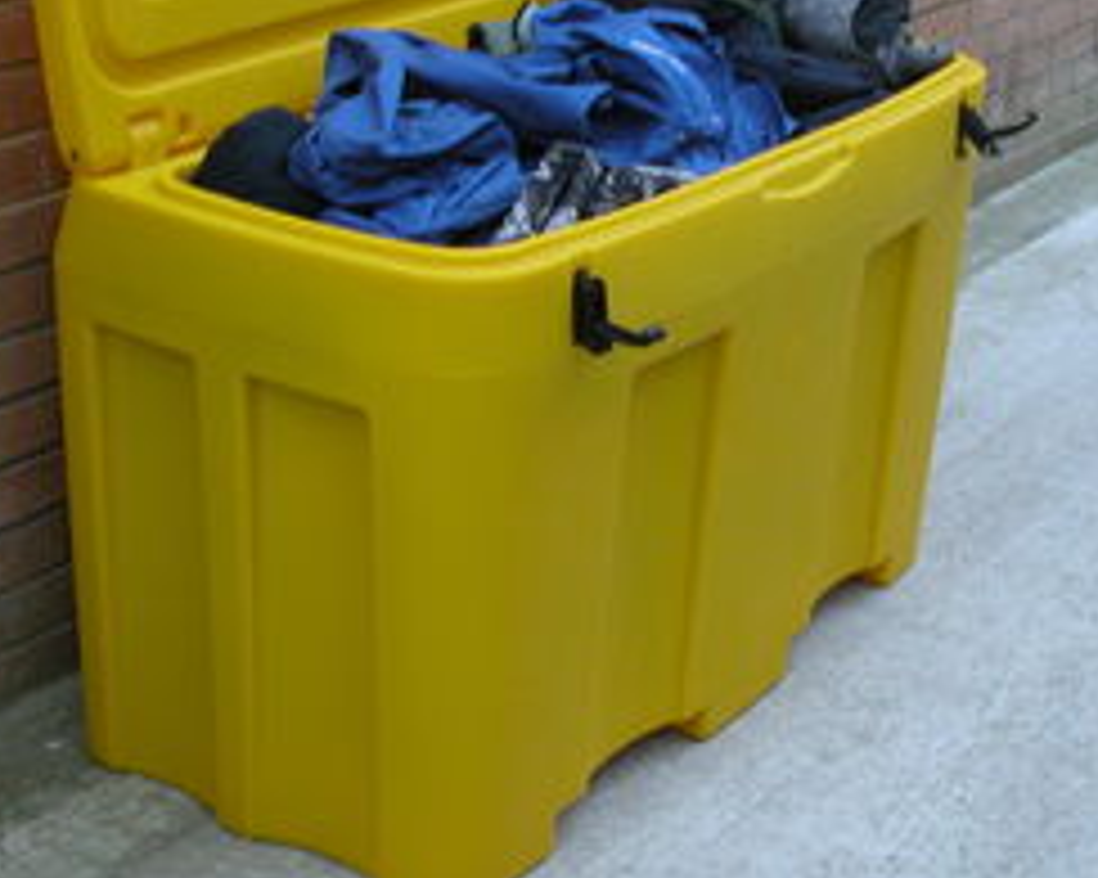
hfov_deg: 27.0
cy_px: 290
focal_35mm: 70
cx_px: 693
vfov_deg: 21.8
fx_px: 2274
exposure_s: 1/33.4
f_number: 2.8
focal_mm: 8.9
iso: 100
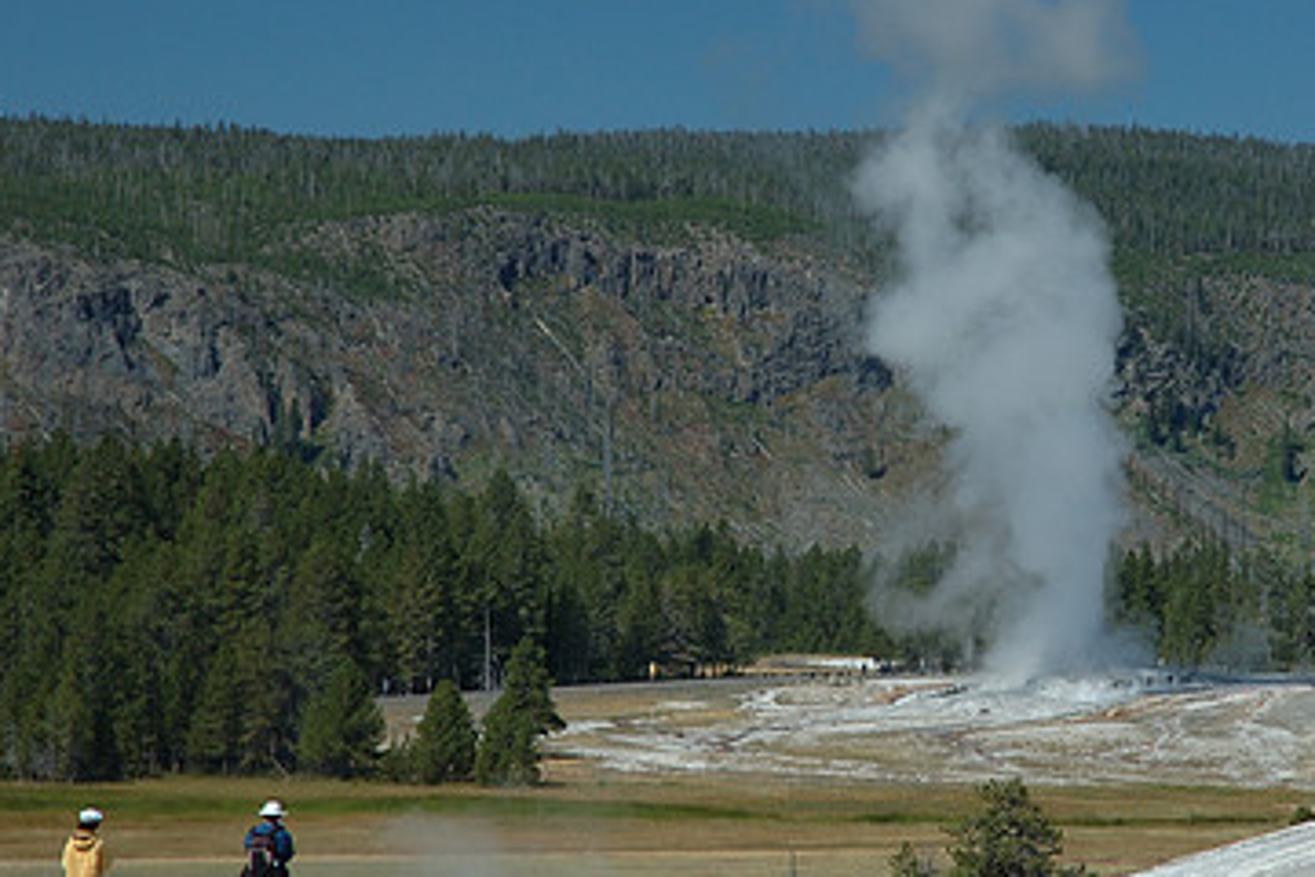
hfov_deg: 12.1
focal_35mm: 169
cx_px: 979
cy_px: 479
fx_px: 6173
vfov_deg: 8.1
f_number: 7.1
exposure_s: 1/200
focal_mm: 70
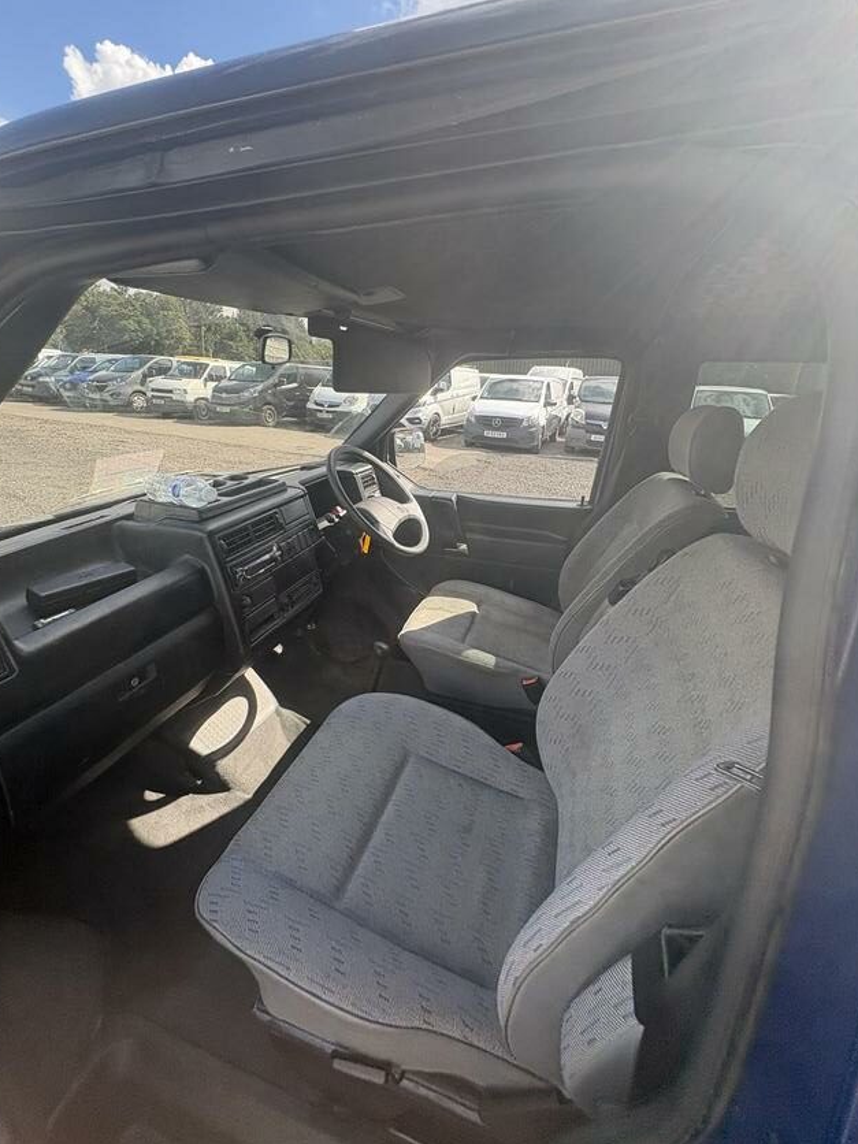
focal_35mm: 15
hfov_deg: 81.7
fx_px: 496
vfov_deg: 98.0
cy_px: 536
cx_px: 417
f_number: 2.2
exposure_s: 1/321
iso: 50
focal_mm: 2.22
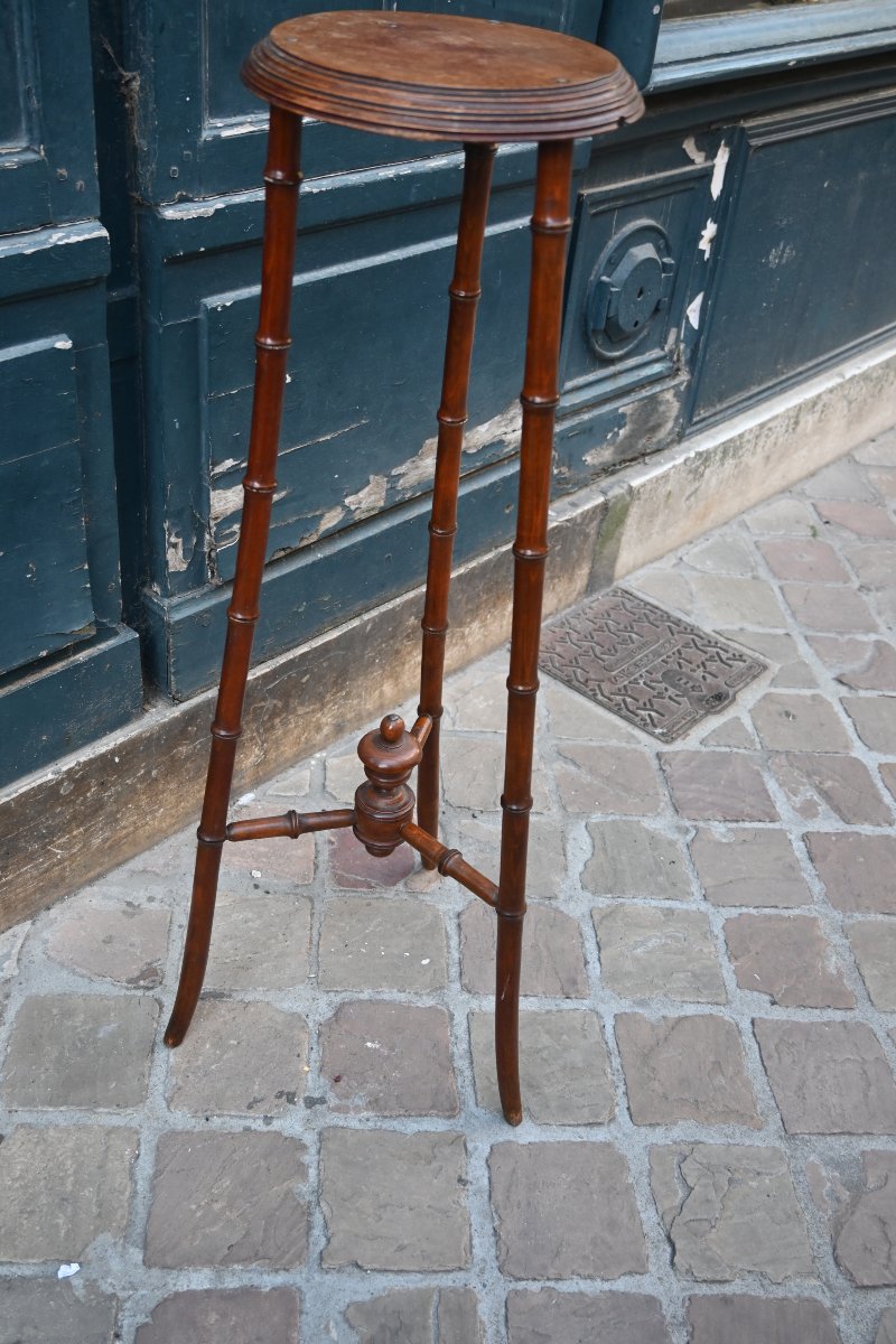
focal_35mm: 34
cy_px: 672
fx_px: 1288
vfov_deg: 55.1
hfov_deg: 38.4
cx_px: 448
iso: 500
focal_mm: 23
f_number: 3.8
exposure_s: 1/125
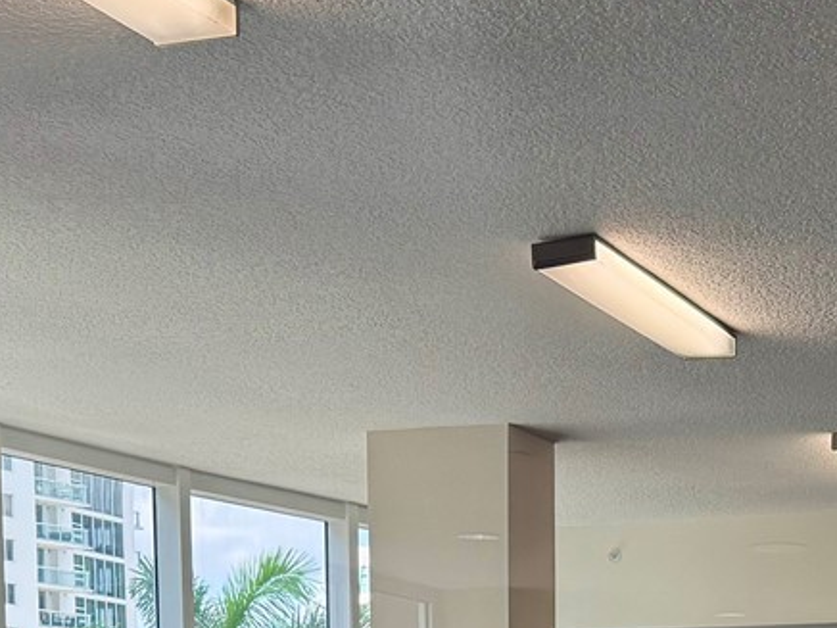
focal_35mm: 88
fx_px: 2128
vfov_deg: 15.2
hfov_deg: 21.9
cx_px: 683
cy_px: 1006
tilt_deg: -4.4
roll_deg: -0.6
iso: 160
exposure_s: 1/216
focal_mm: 6.76
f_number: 1.78
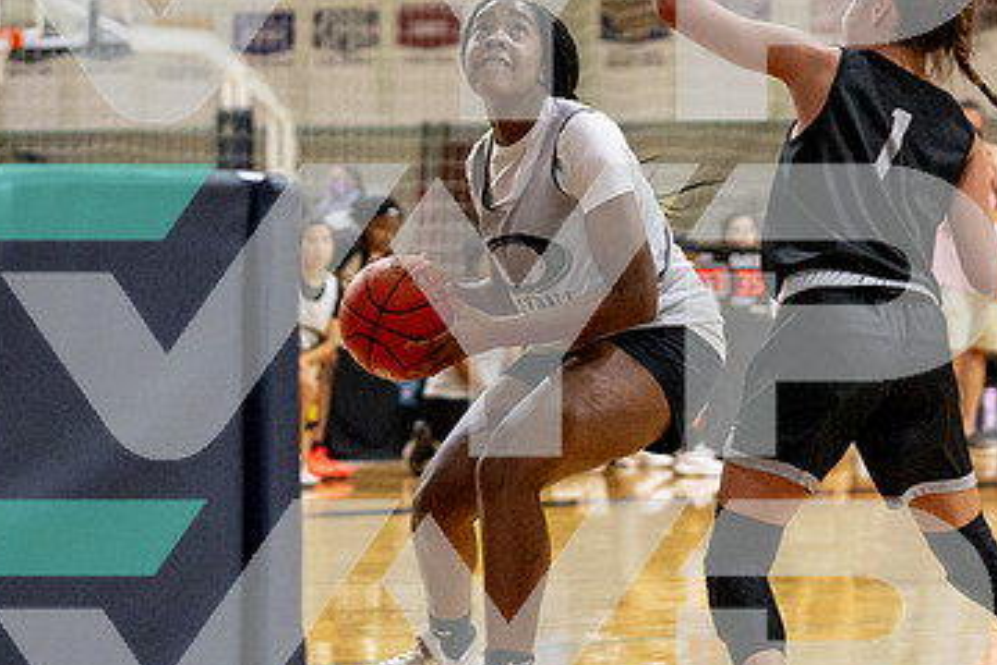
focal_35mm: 163
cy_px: 141
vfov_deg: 8.4
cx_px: 647
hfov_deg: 12.6
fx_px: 4514
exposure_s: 1/800
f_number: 2.8
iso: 2500
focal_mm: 70
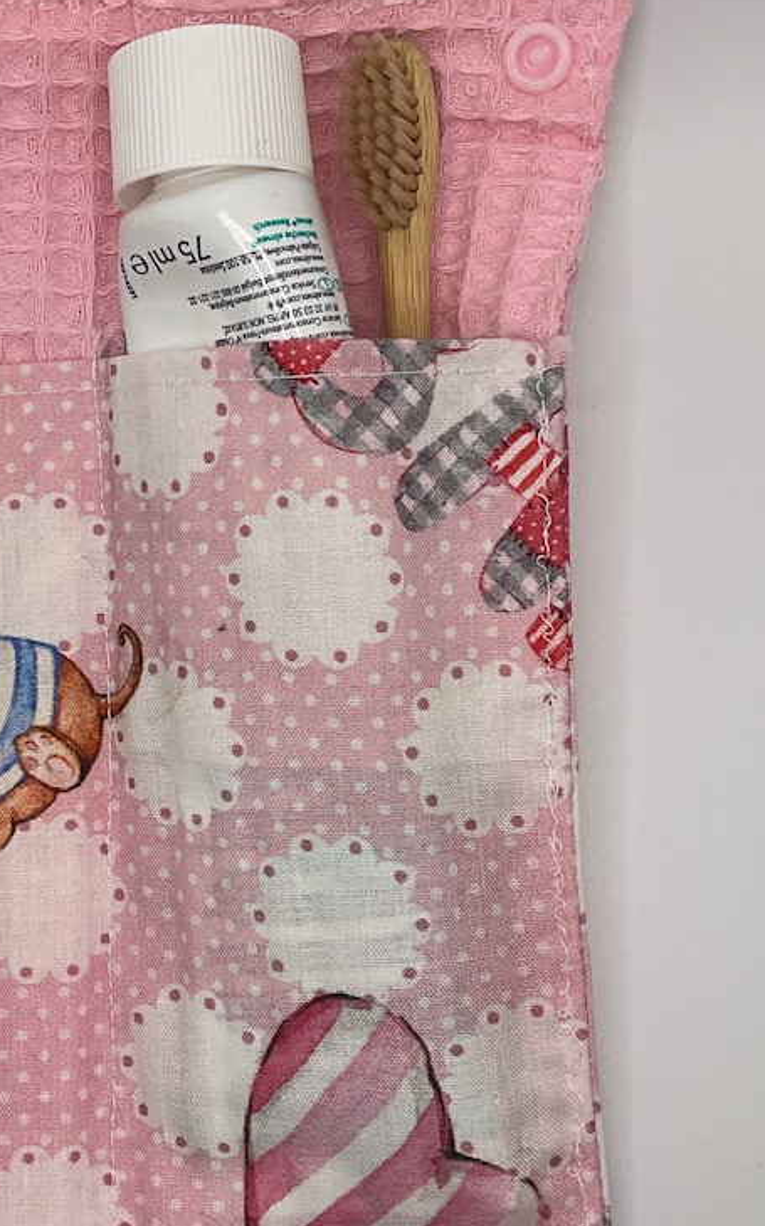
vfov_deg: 37.5
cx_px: 161
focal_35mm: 54
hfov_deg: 23.6
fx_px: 1803
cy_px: 607
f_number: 1.8
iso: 25
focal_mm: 3
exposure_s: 1/386
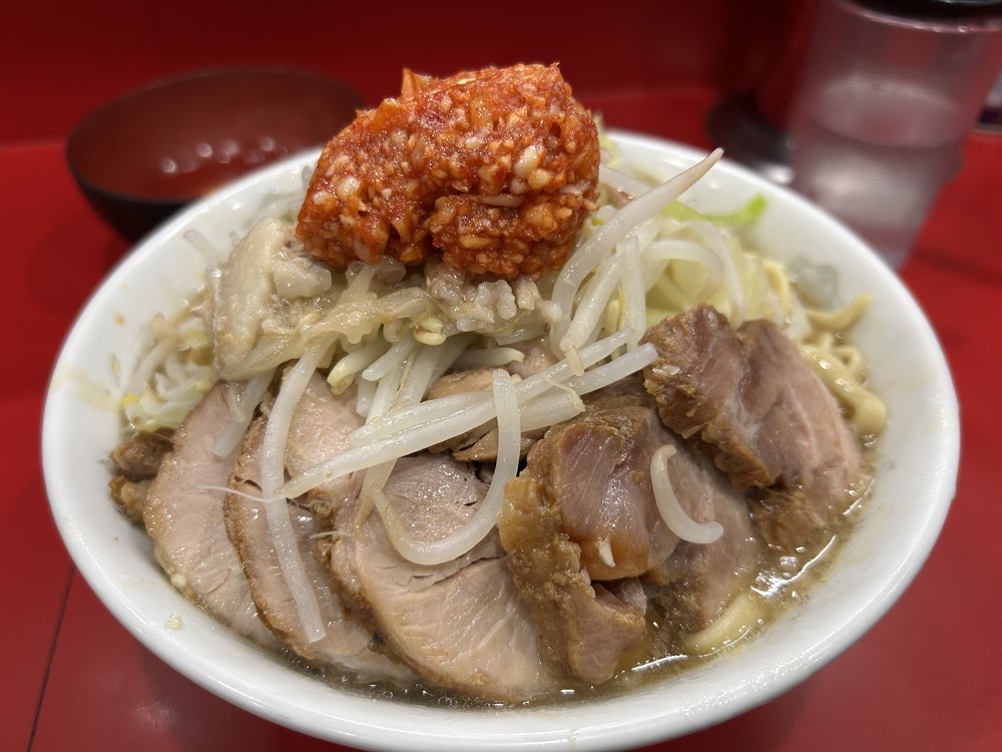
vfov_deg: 53.1
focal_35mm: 26
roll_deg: +1.2
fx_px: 753
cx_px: 501
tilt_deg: -41.1
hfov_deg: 67.3
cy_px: 376
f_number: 1.5
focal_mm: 5.7
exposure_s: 1/50
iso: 100
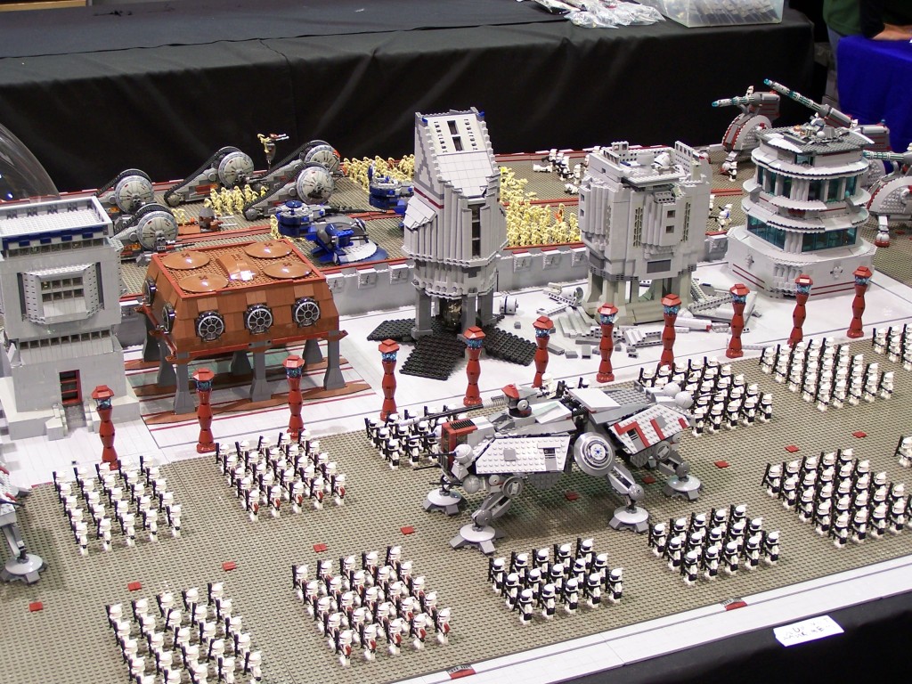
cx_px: 456
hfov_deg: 32.7
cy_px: 342
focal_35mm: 59
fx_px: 1554
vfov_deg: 24.8
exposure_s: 1/3
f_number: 3.1
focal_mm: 9.8
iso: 80
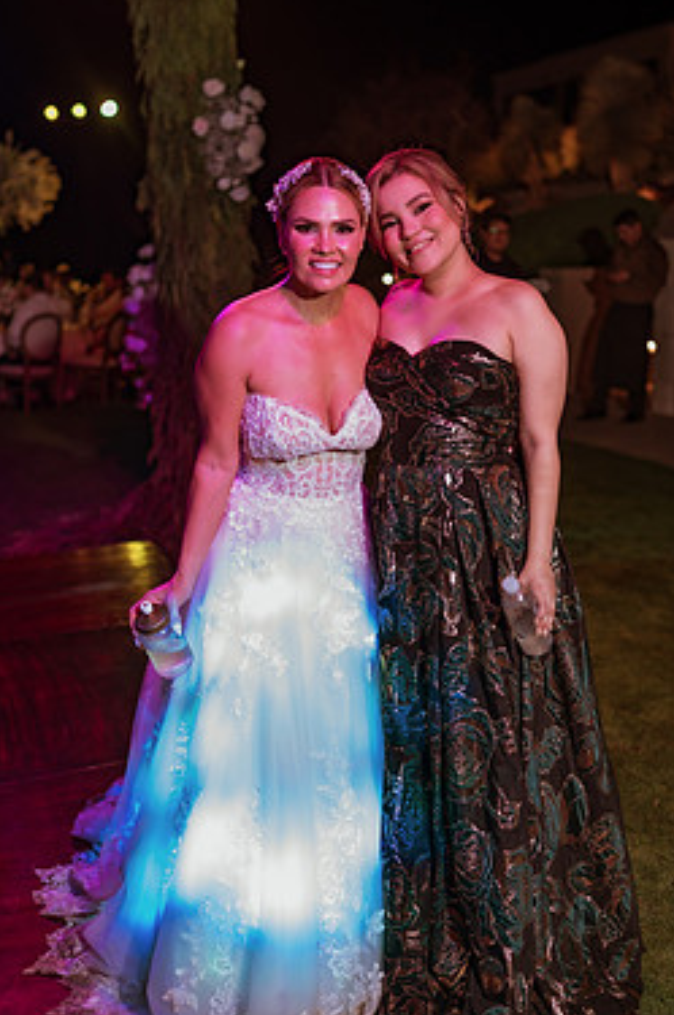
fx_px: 1183
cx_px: 353
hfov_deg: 31.8
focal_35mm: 42
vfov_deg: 46.4
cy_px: 484
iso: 800
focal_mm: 35
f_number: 1.8
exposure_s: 1/160
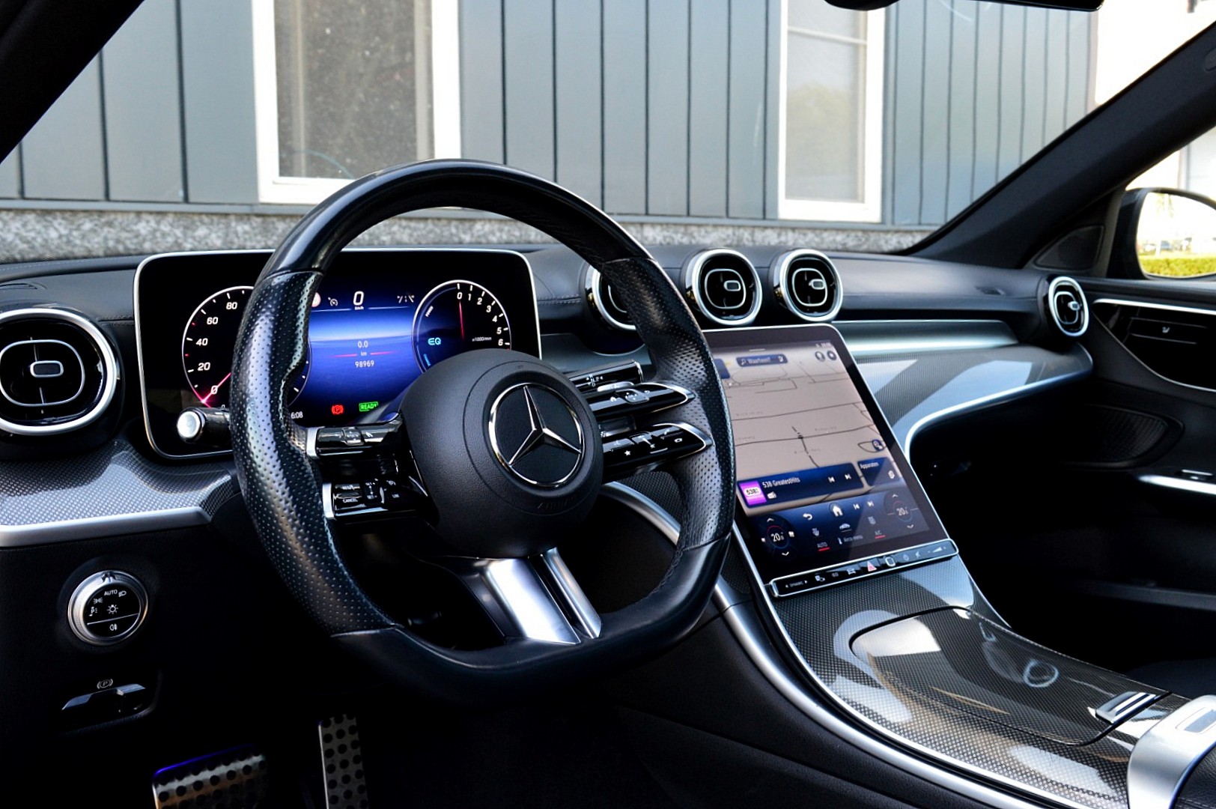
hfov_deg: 62.0
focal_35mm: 30
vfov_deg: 43.5
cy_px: 404
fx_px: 1012
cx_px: 608
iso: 720
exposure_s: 1/60
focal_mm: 20
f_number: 8
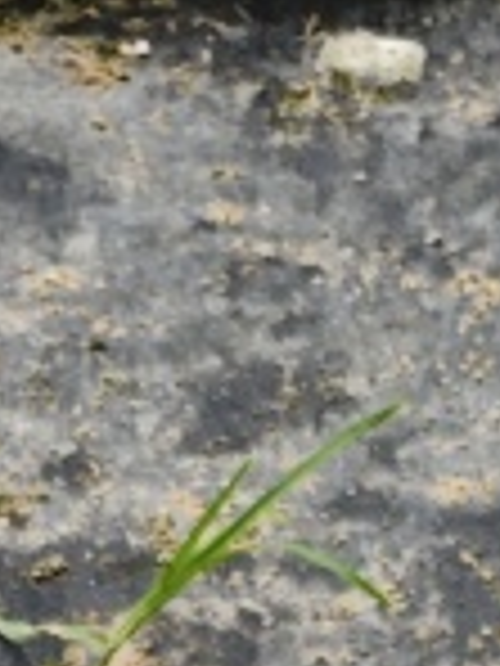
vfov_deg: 9.0
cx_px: 964
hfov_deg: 8.5
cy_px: 2162
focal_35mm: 166
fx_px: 3197
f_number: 1.6
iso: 50
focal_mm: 6.55
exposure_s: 1/105
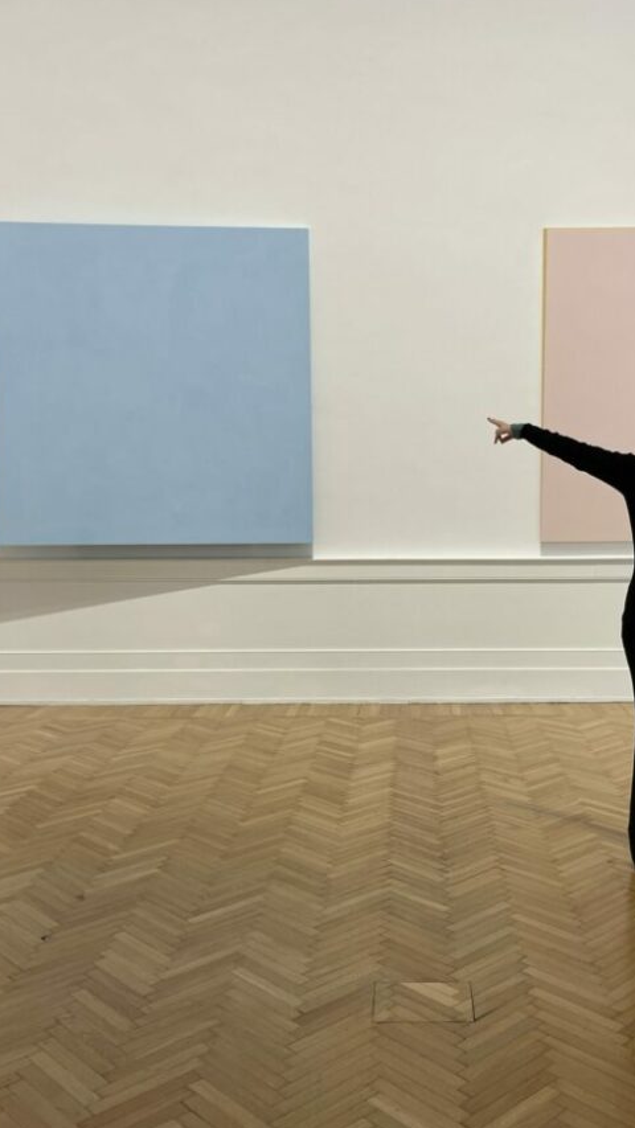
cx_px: 411
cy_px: 583
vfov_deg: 58.0
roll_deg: +0.1
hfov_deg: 34.4
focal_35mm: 34
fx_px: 1017
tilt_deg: -4.9
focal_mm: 5.1
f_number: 1.6
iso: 125
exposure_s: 1/100
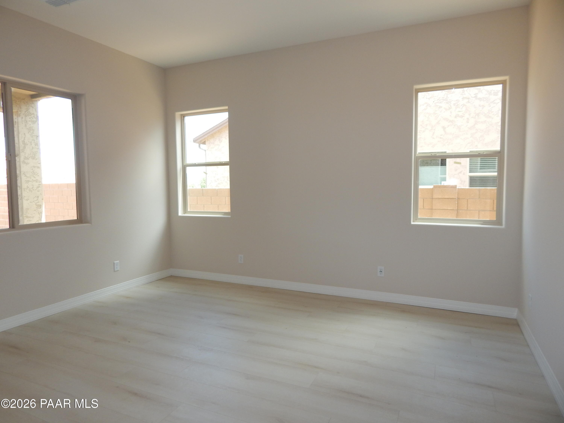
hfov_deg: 76.4
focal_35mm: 22
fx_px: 358
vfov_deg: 61.1
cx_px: 282
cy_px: 212
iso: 125
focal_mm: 4
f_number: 3
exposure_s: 1/125
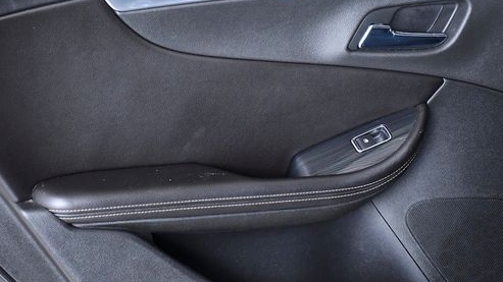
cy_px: 126
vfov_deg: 11.9
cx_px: 245
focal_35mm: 102
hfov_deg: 21.0
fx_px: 1360
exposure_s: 1/200
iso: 2500
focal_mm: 50
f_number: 4.8
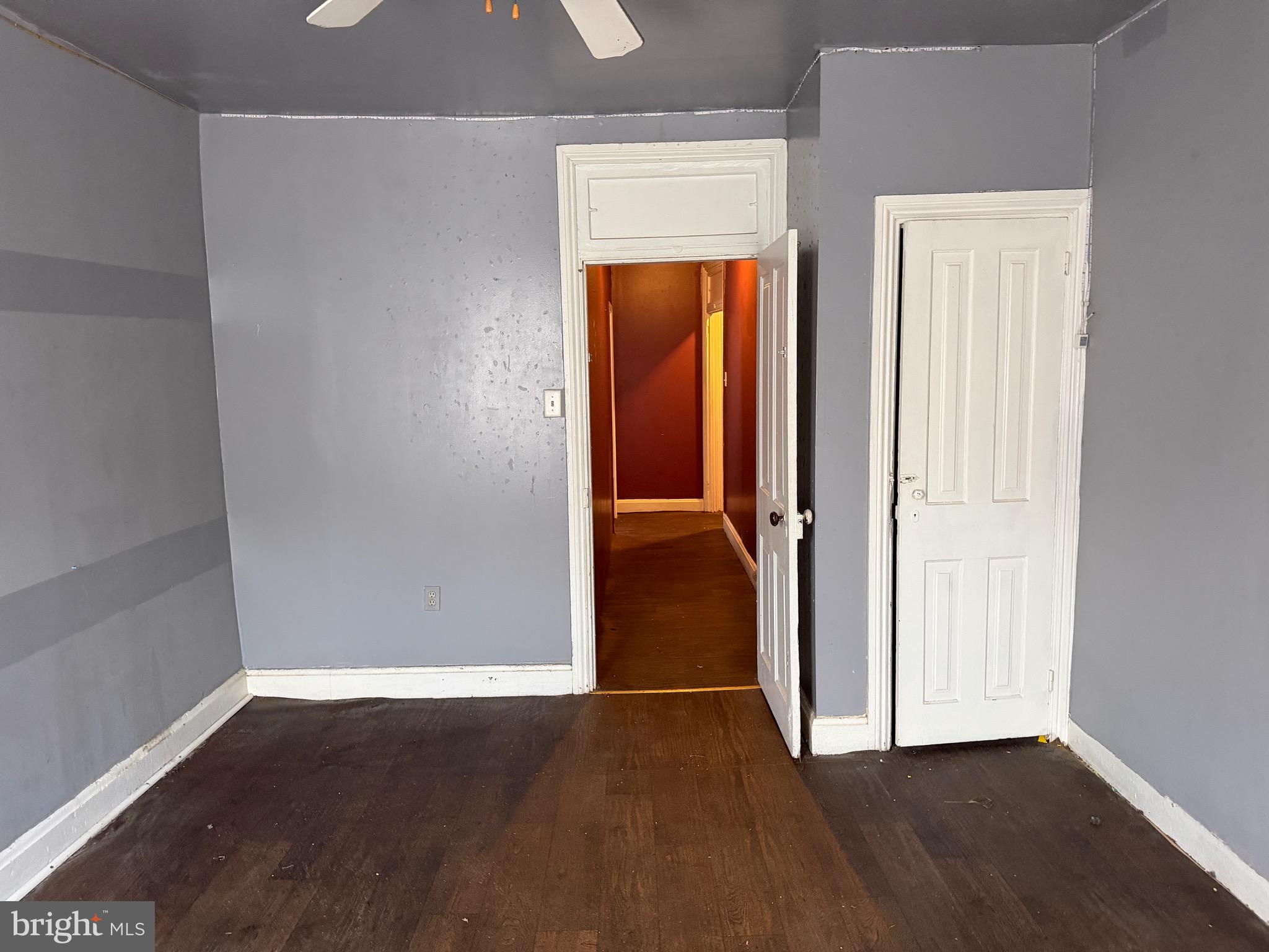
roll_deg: +2.1
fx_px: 880
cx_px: 634
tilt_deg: -6.4
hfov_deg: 71.6
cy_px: 476
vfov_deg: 56.8
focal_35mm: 24
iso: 640
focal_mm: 6.76
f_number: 1.78
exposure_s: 1/60
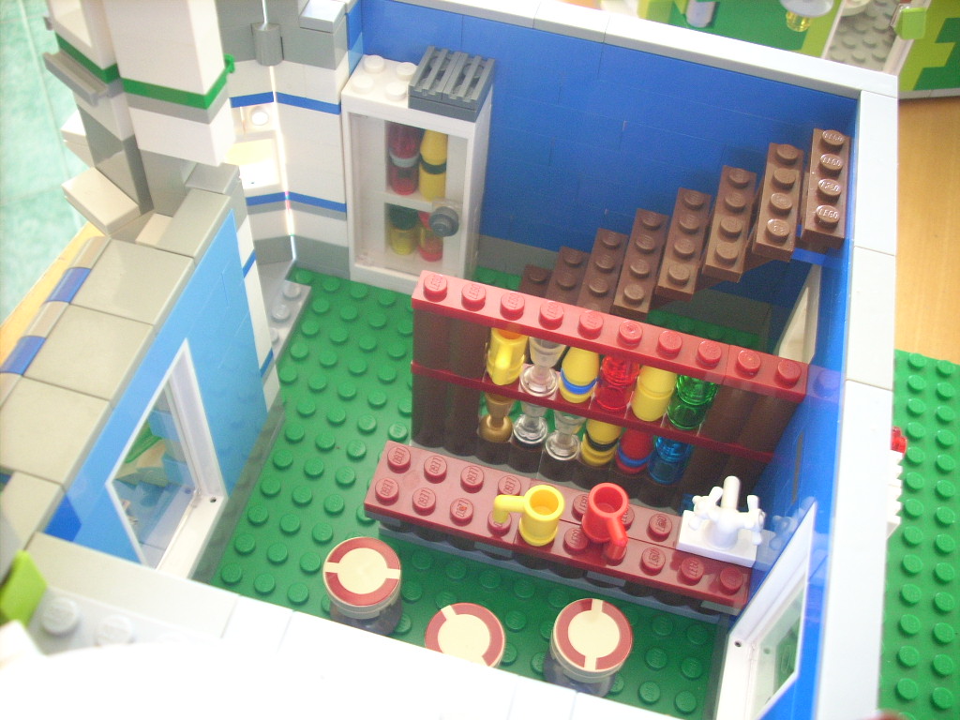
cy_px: 360
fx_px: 1026
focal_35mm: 37
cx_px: 480
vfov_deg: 38.7
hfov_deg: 50.1
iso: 200
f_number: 2.8
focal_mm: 6.2
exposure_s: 1/8.4
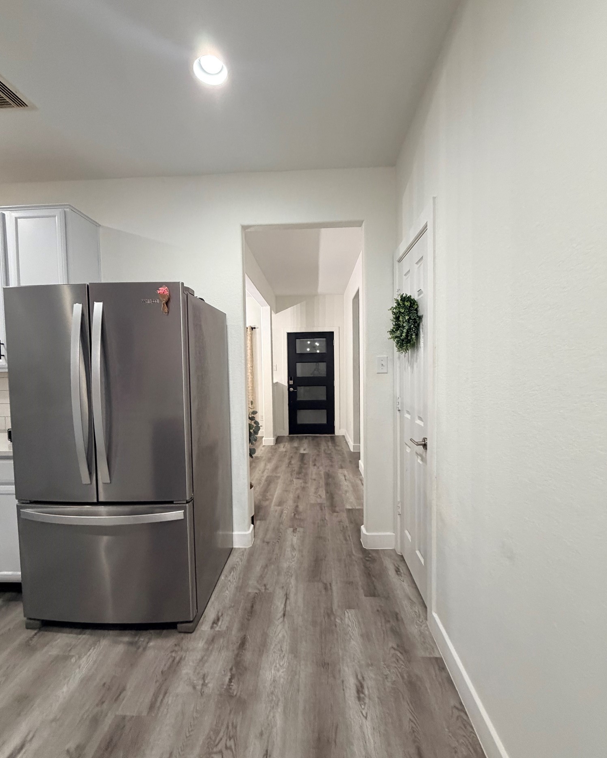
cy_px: 383
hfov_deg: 84.0
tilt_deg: -4.6
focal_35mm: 15
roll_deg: +1.6
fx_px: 337
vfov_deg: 96.8
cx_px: 299
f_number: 2.2
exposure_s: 1/60
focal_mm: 2.22
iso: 320
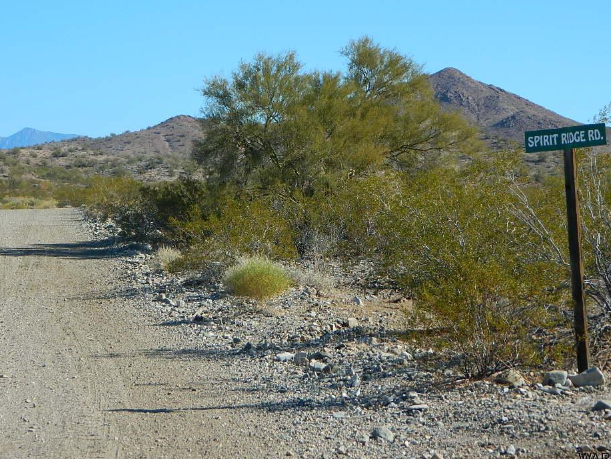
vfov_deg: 12.9
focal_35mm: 115
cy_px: 206
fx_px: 2030
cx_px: 300
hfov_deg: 17.1
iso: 80
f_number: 4.5
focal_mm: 18.6
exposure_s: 1/500
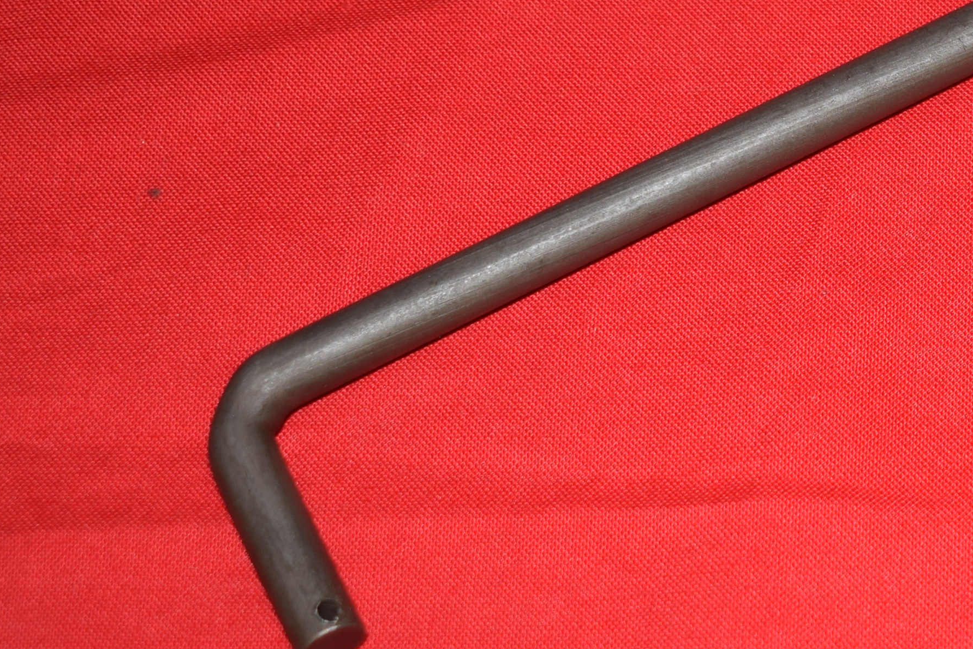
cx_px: 1133
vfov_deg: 11.6
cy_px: 102
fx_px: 3170
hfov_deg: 16.8
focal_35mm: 117
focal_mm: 31
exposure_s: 1/25
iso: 160
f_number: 5
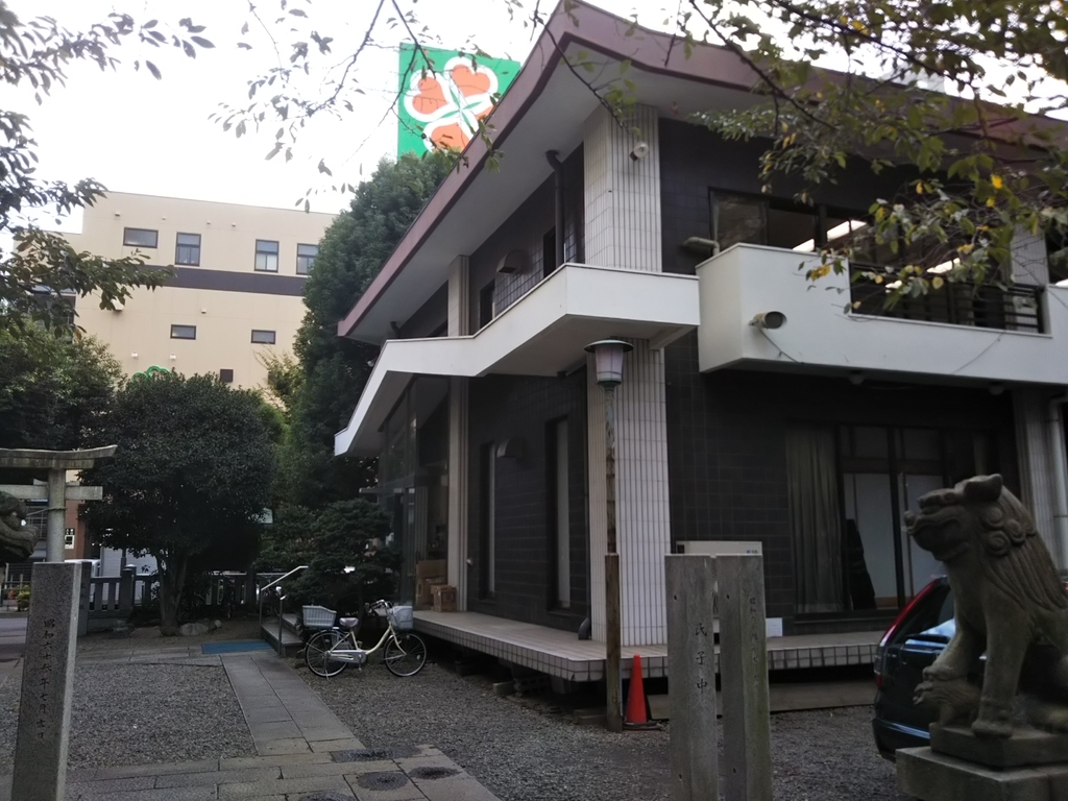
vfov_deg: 46.8
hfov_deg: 60.0
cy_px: 400
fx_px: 926
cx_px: 534
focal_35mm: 30
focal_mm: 4
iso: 20
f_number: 2.2
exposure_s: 1/124
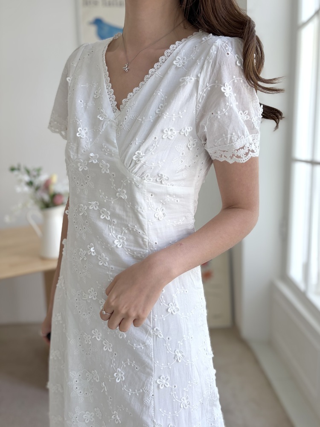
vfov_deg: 67.3
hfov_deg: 53.1
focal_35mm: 26
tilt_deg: -9.4
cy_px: 214
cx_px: 160
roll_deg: +1.1
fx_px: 320
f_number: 1.6
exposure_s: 1/121
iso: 64
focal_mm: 5.96
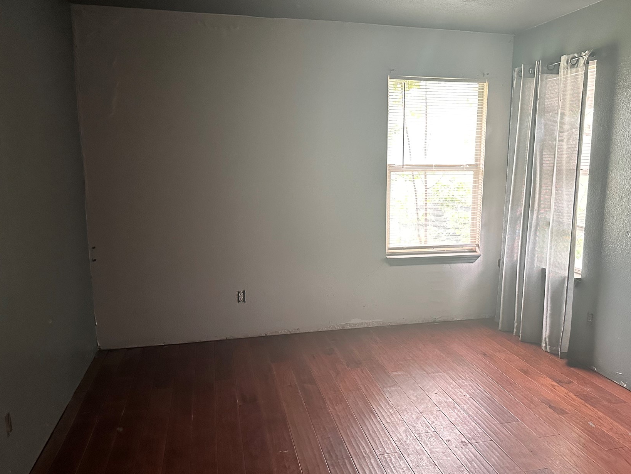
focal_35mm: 30
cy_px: 247
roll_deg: -0.2
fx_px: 547
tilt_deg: -10.0
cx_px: 366
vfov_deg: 46.8
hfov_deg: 59.6
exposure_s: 1/60
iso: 640
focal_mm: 6.86
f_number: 1.78
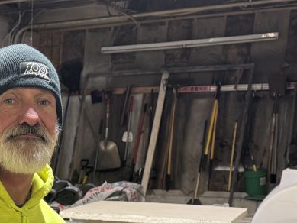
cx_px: -45
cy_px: 322
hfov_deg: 24.2
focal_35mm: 74
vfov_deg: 18.0
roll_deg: +0.0
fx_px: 635
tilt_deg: -16.2
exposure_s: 1/60
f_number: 1.78
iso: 160
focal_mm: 6.76
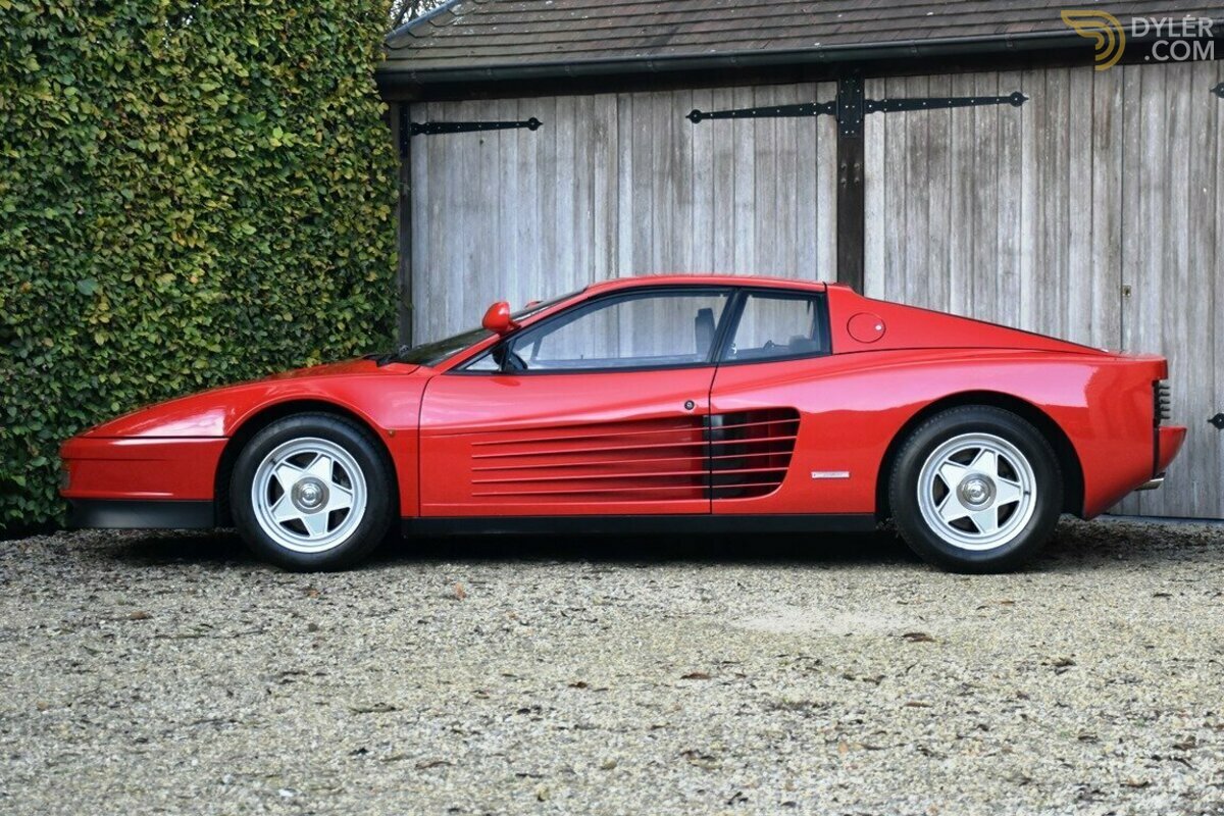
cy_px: 408
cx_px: 612
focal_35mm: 60
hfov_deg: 33.4
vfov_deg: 22.6
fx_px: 2040
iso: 800
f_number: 4.5
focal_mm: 40
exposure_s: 1/160
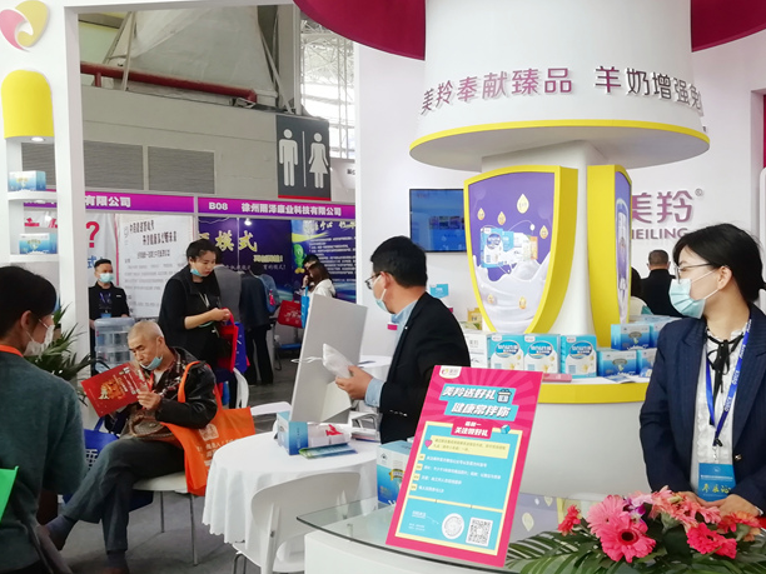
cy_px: 275
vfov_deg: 41.8
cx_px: 474
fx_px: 752
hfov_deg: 53.4
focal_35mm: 34
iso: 64
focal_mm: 3.46
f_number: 2.2
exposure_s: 1/100
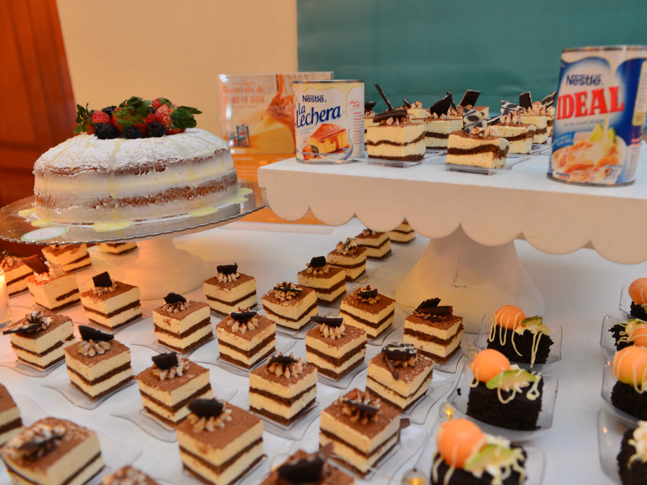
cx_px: 351
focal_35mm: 26
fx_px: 486
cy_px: 243
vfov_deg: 53.1
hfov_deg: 67.2
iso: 1250
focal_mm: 24
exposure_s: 1/50
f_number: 3.5
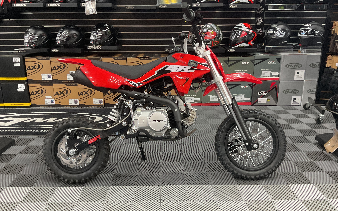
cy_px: 106
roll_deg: +0.9
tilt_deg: -16.3
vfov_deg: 40.6
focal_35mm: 31
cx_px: 168
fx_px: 286
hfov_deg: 61.2
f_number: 1.8
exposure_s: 1/60
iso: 160
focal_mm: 3
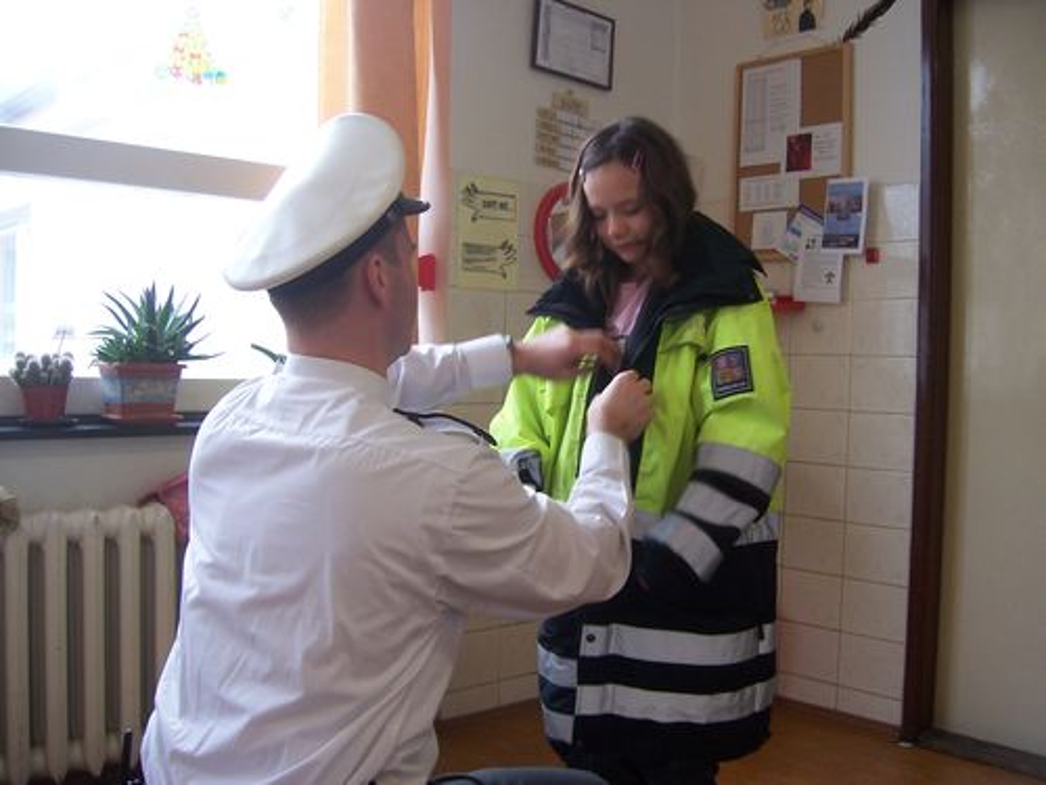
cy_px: 392
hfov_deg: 51.4
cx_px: 523
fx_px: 1088
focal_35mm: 36
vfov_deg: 39.7
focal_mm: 6
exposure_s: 1/30
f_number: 3
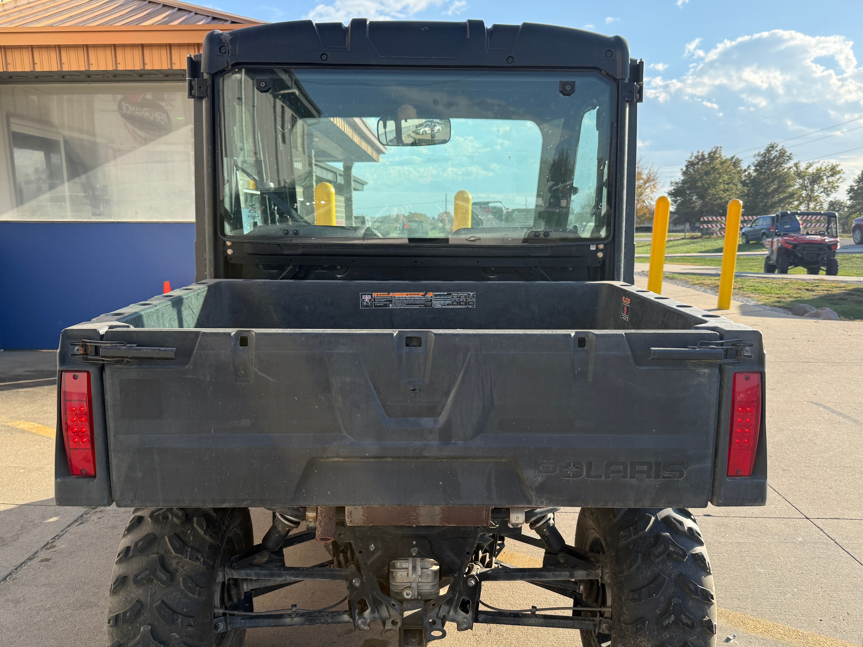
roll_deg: +0.3
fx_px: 698
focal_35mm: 28
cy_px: 370
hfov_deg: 63.4
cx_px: 427
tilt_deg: -11.7
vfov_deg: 49.6
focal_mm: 6.76
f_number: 1.78
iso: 100
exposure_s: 1/2110
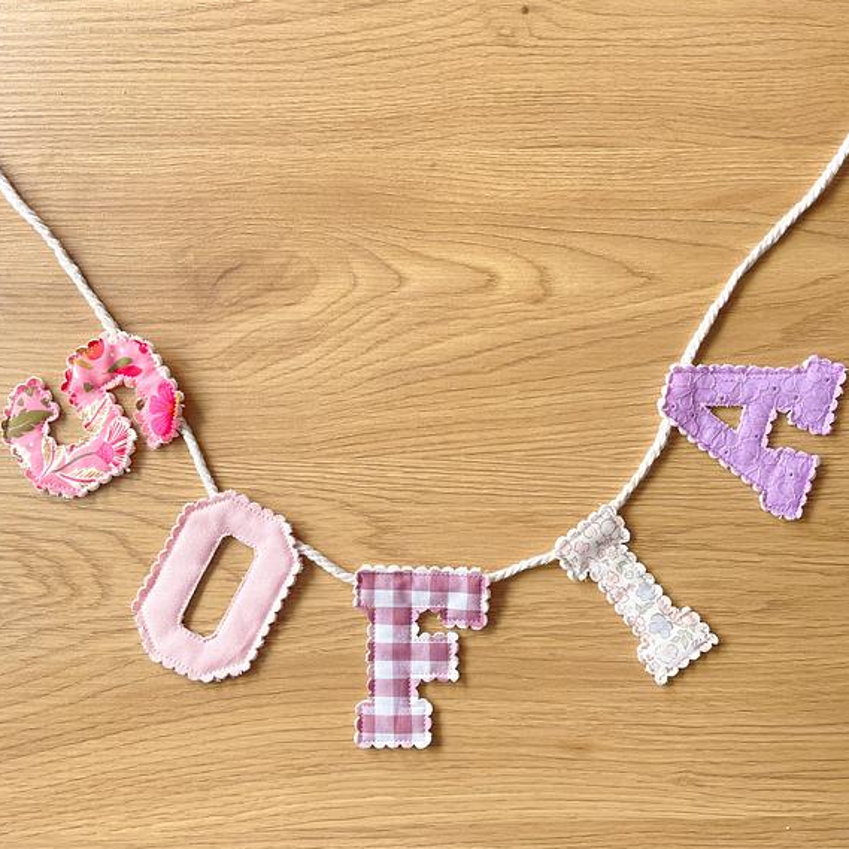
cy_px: 488
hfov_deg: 52.5
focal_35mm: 31
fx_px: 860
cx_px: 424
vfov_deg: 52.3
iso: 64
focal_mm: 4.2
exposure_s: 1/120
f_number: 1.6
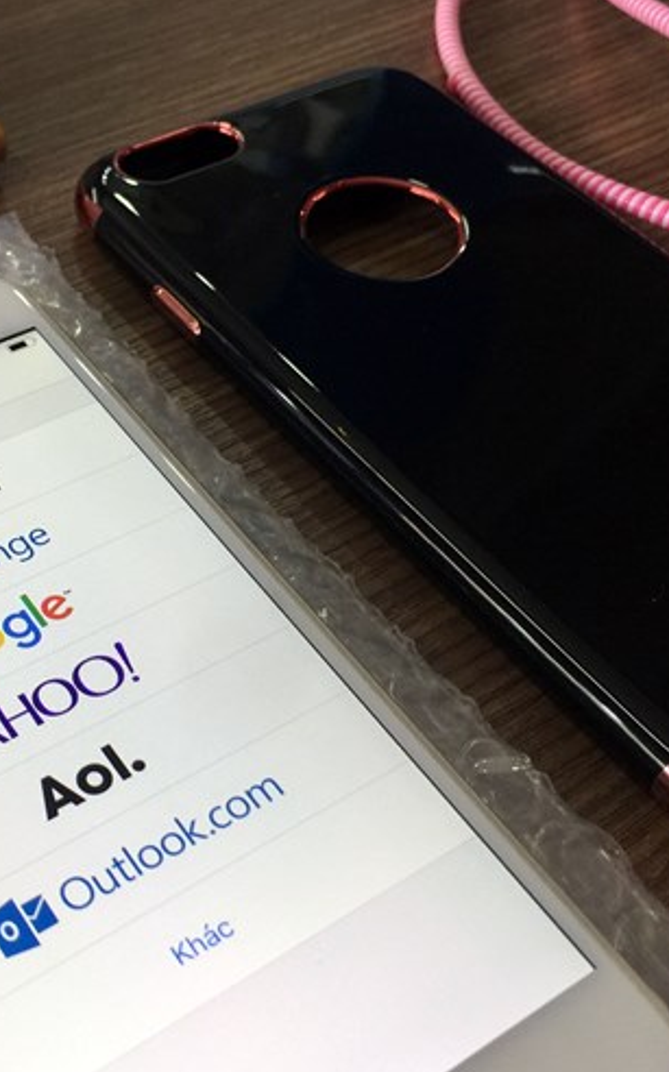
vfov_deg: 40.3
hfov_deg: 25.5
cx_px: 179
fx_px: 1460
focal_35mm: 50
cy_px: 505
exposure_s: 1/33
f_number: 2.2
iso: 32
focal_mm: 4.15
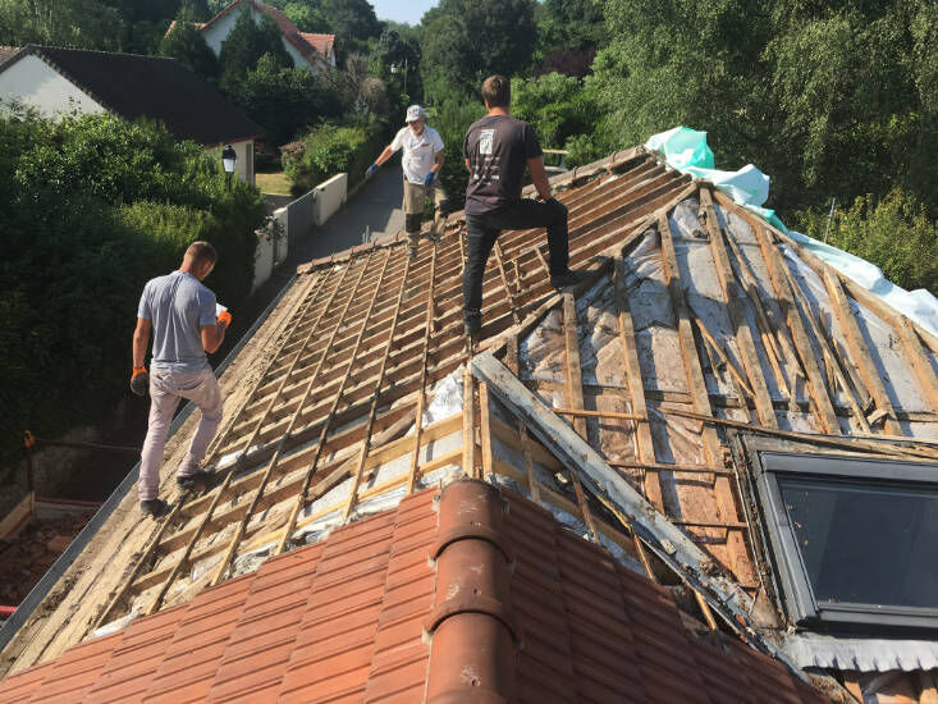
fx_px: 786
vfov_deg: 48.2
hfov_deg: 61.7
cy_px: 352
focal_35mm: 29
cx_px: 469
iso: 25
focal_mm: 4.2
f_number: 2.2
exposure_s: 1/1040
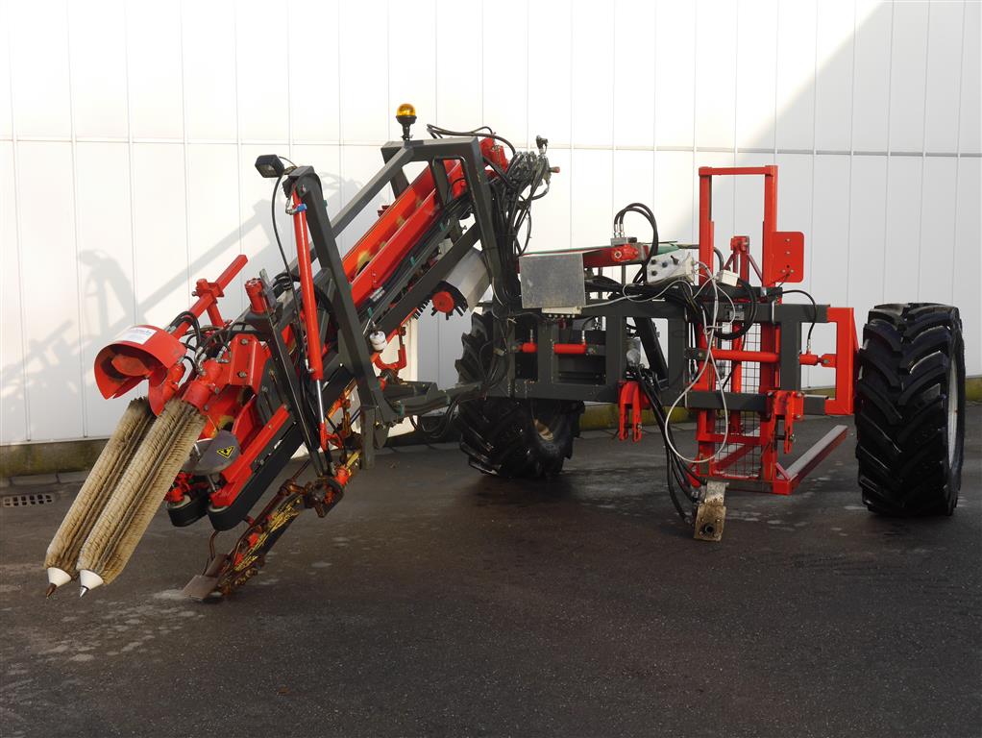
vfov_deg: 31.6
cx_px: 491
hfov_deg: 41.2
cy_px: 369
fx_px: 1306
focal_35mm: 46
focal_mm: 23
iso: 160
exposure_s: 1/250
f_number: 6.3
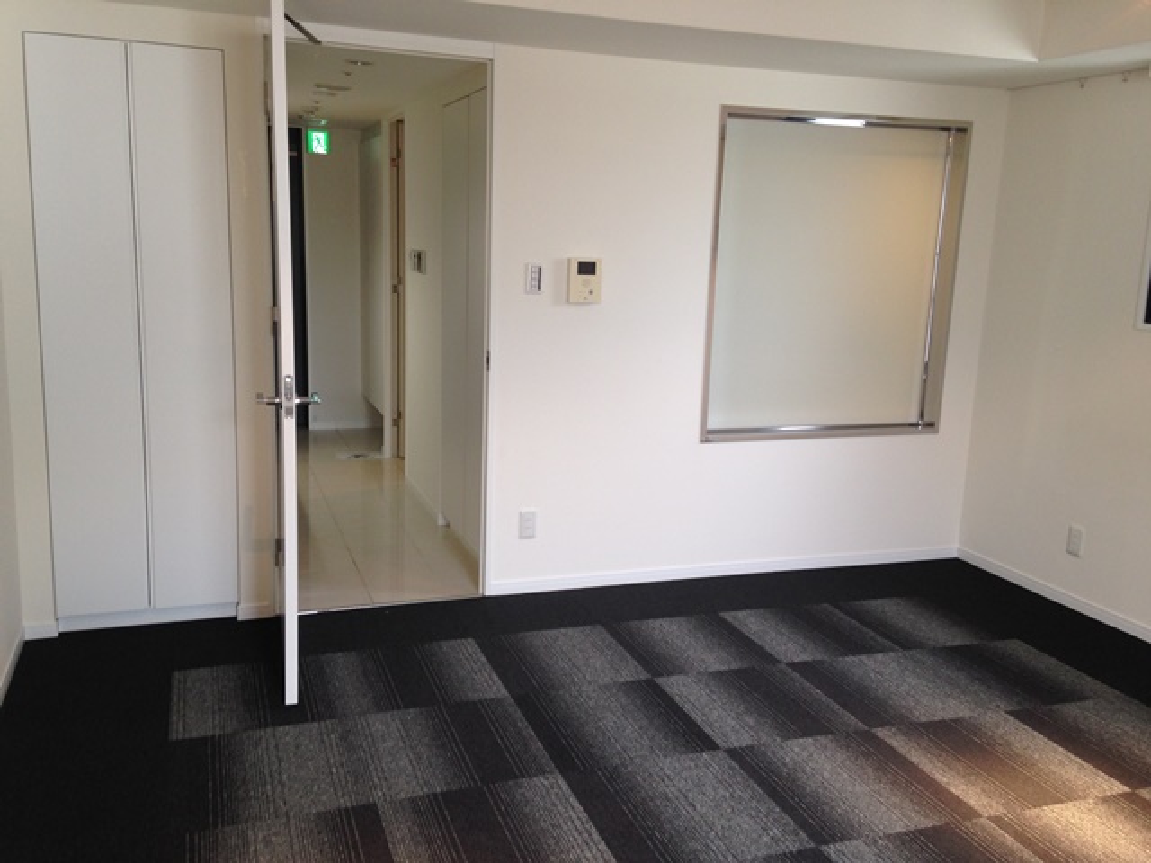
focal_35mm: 33
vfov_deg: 42.9
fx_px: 1097
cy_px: 432
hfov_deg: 55.4
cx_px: 576
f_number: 2.4
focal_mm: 4.12
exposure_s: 1/30
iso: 50
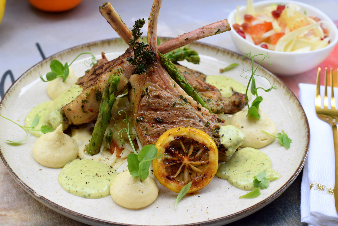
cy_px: 113
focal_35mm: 75
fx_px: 704
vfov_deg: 18.2
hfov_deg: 27.0
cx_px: 169
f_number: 6.3
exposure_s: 1/160
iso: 400
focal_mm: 50
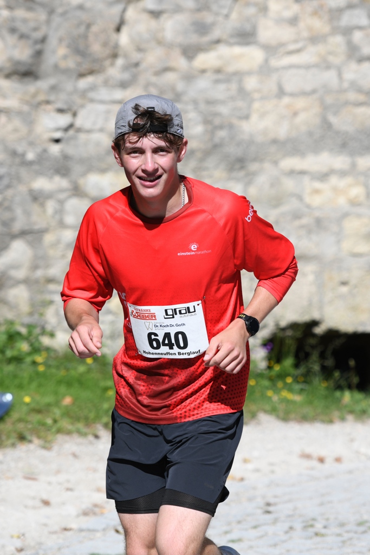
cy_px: 278
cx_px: 185
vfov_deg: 15.2
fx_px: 2080
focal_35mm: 135
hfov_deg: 10.2
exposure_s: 1/4000
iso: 220
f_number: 3.5
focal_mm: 135
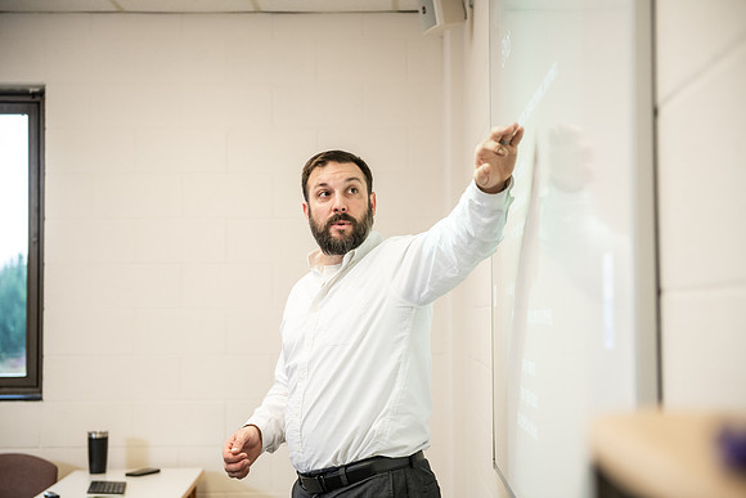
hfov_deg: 33.4
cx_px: 373
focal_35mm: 60
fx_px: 1244
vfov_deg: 22.6
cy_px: 249
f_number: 3.2
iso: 1000
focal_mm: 60
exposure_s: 1/200
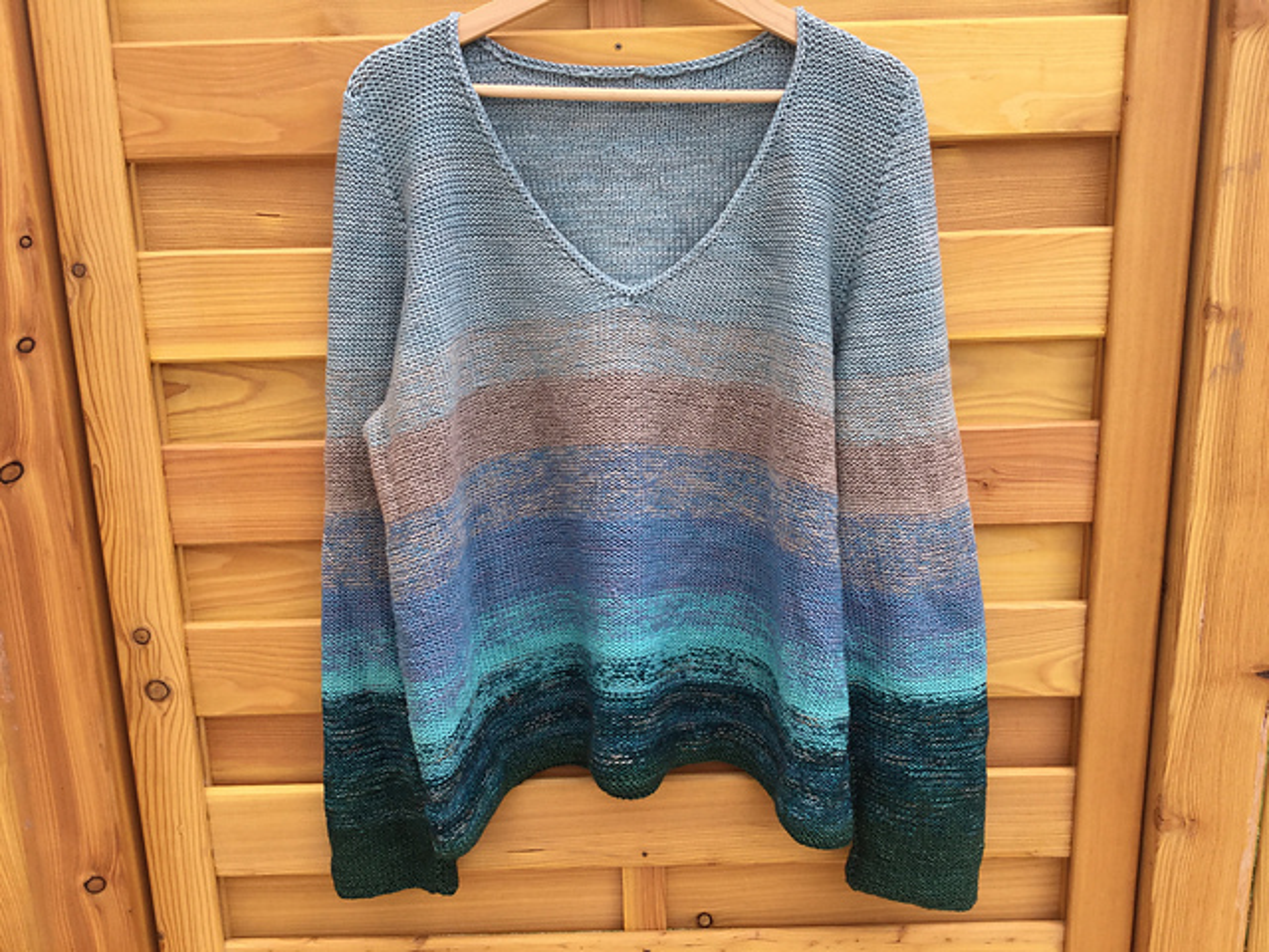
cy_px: 476
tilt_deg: -15.1
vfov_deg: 45.4
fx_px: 1136
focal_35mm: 31
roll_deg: -0.1
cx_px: 634
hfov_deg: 58.4
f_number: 2.4
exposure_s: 1/237
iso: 25
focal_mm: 3.3
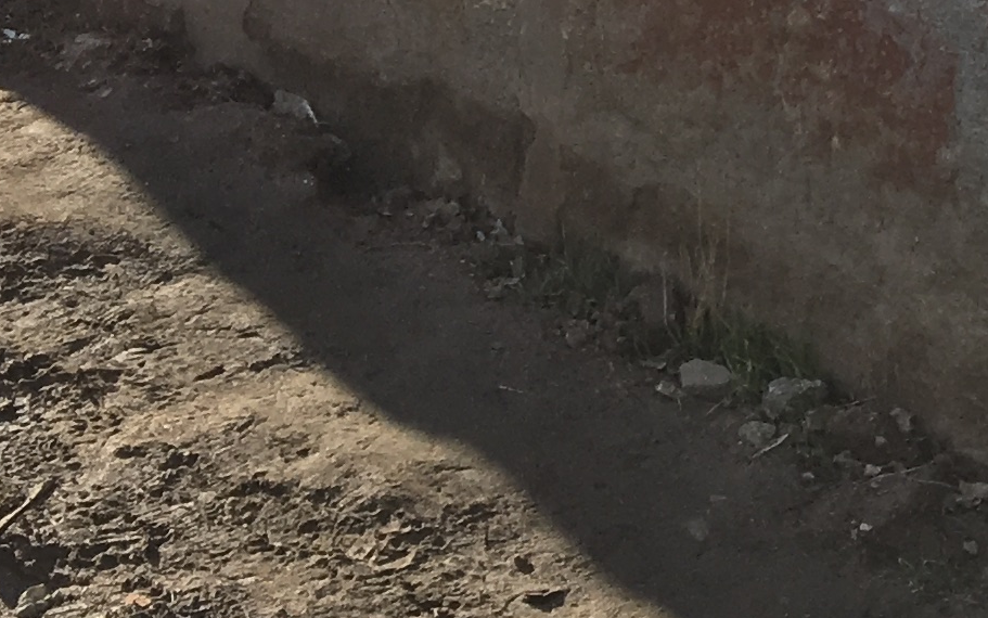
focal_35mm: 136
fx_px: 3663
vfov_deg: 9.2
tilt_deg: -9.7
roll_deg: -0.4
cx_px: 1548
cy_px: -478
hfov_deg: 14.2
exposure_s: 1/1115
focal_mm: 4.15
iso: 25
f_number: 2.2
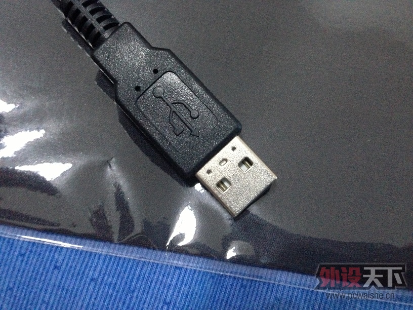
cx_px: 206
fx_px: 394
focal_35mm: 33
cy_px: 155
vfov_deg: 42.9
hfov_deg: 55.4
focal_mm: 4.13
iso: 640
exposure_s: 1/15
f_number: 2.4
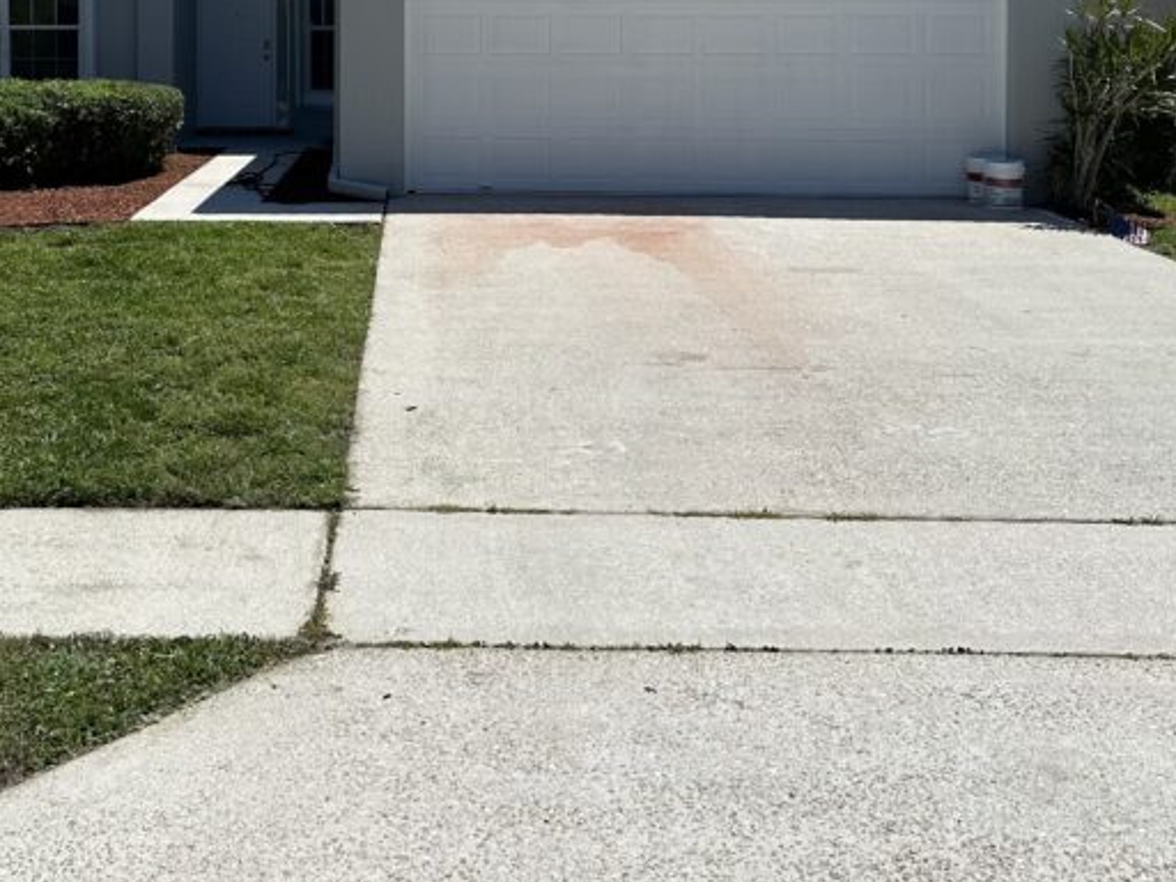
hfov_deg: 38.9
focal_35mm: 48
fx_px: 1631
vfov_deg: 28.9
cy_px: 71
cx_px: 331
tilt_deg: -1.5
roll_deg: -0.3
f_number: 1.78
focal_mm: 6.86
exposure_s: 1/8929
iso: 80
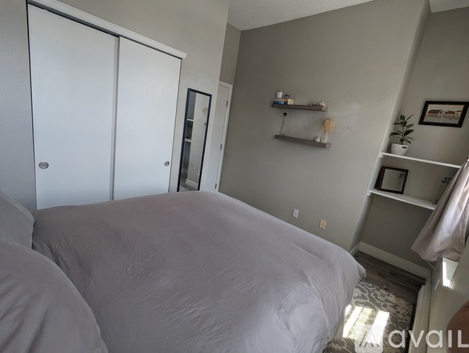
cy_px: 176
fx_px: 217
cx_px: 234
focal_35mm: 16
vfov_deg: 78.2
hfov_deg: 94.4
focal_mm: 2.35
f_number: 2.2
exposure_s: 1/69.4
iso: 98
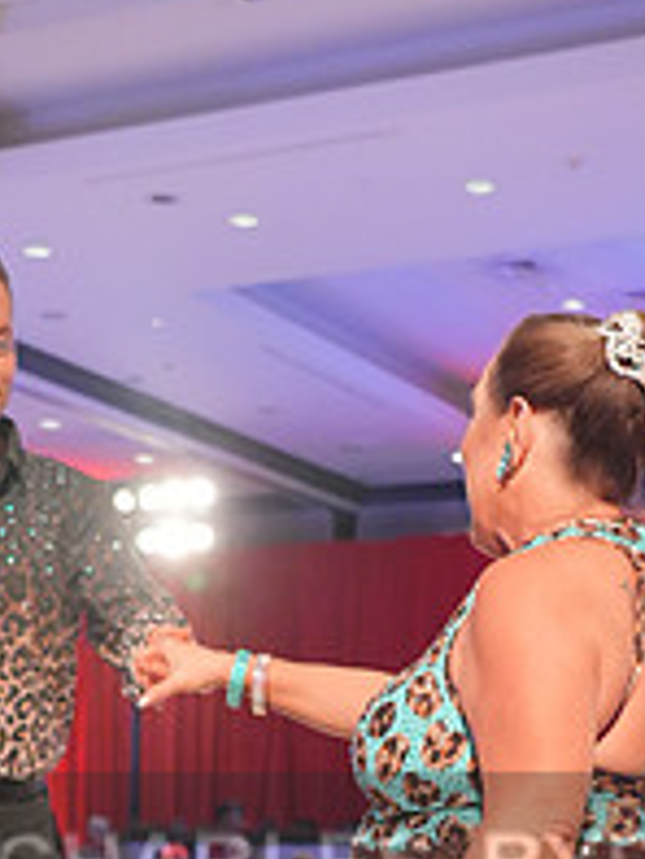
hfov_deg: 18.0
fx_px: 2035
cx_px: 264
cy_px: 920
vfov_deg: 22.6
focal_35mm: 82
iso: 5000
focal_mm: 29
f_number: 4
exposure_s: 1/400
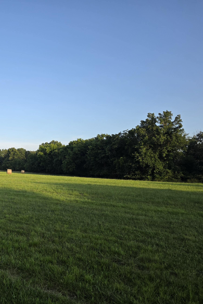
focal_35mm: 32
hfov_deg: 38.3
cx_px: 21
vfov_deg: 58.7
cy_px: 152
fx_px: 271
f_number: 1.7
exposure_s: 1/2259
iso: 80
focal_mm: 6.3
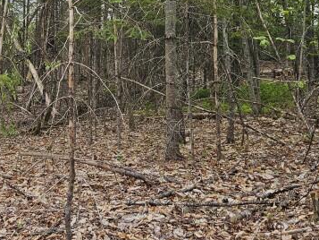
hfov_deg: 28.5
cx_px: 46
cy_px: 17
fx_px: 608
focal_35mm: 66
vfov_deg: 21.7
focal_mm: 5.4
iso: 25
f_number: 1.8
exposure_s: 1/643
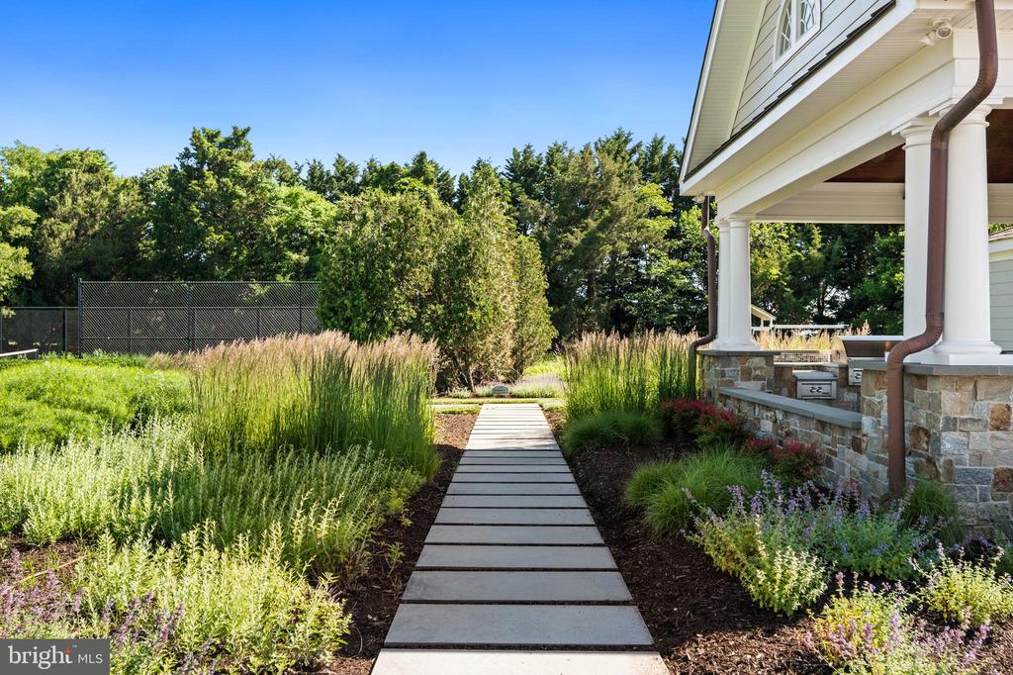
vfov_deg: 42.3
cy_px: 338
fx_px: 872
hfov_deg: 60.3
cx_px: 506
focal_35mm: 31
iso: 400
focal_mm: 21
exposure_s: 1/800
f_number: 4
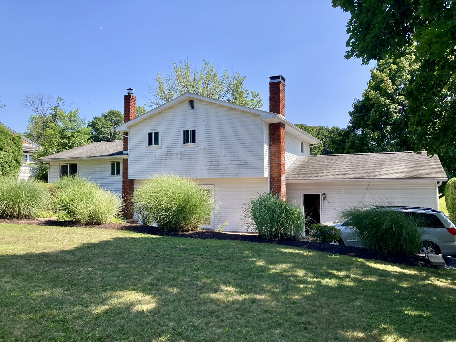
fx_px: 369
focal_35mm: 28
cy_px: 171
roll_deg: -0.9
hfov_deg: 63.4
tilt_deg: +3.7
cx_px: 228
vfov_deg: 49.7
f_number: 1.8
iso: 20
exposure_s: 1/1000
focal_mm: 3.99
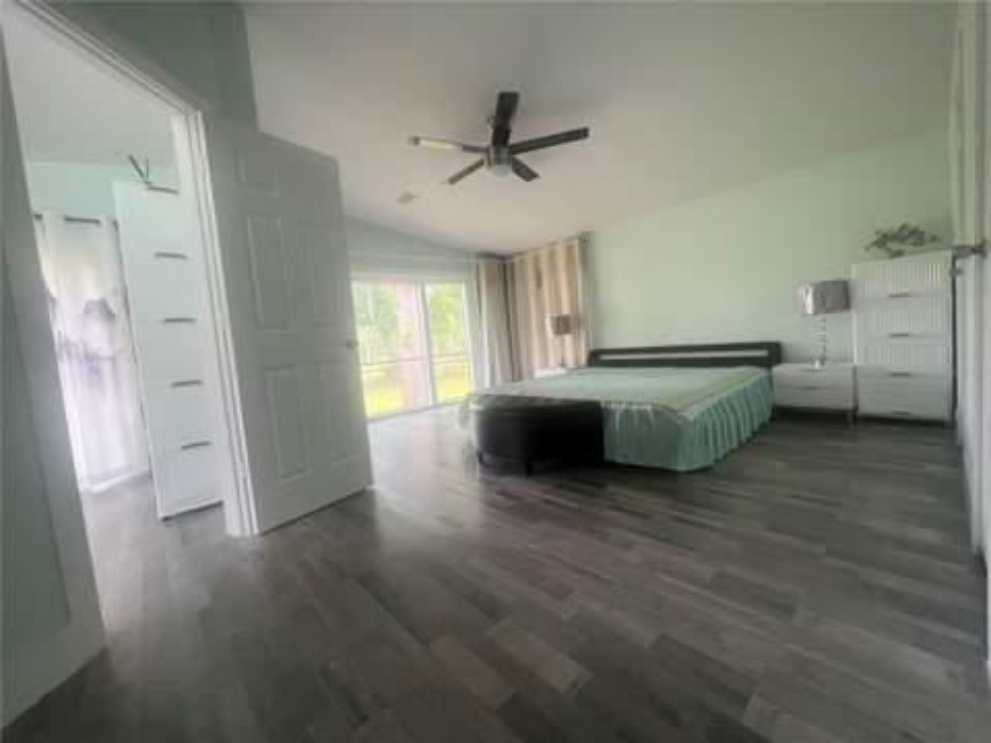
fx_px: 372
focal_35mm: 13
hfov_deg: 106.2
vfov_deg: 89.9
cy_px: 372
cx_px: 496
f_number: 1.8
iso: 160
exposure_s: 1/120
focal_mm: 1.57
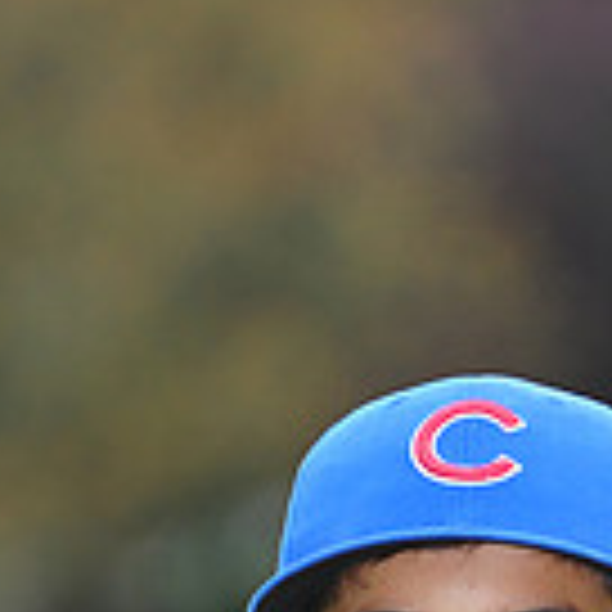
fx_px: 14502
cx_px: 580
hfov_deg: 2.4
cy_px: 886
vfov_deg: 2.4
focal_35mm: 725
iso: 400
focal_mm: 200
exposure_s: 1/400
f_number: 5
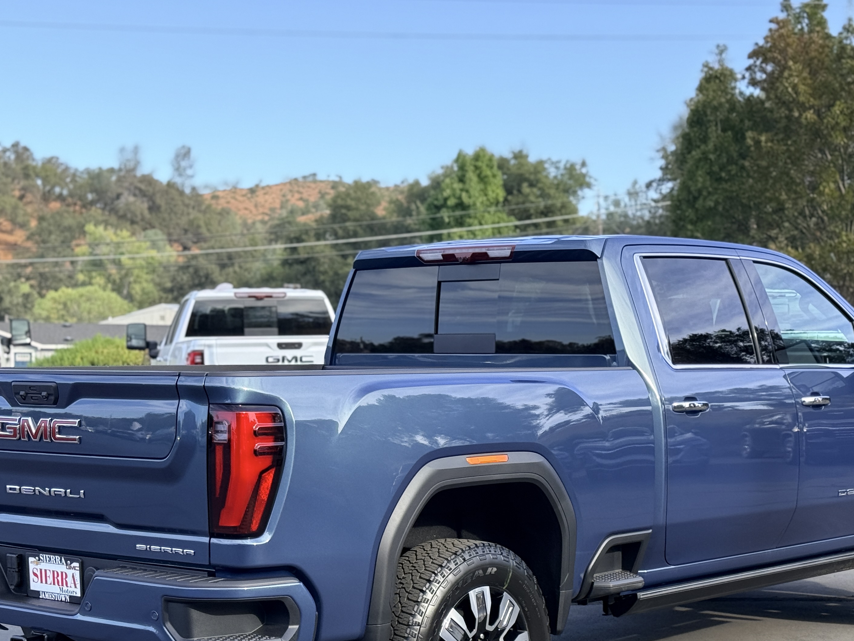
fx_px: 1702
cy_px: 398
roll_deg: -0.8
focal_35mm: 69
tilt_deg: -1.2
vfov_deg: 21.3
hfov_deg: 28.2
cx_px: 452
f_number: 1.78
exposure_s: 1/1041
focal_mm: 6.76
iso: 64
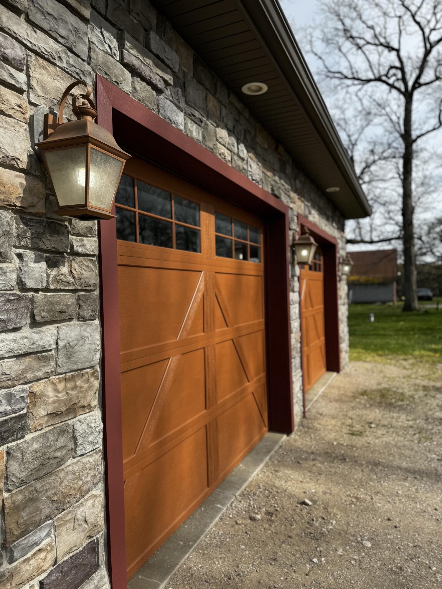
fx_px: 409
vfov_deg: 71.6
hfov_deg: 56.8
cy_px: 294
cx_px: 221
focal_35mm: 24
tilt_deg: +0.0
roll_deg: +1.8
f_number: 1.78
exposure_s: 1/3096
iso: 80
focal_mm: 6.76
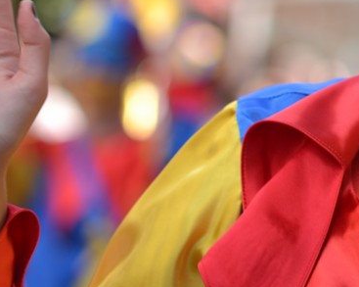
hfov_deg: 5.8
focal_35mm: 334
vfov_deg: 4.6
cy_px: -34
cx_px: 452
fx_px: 3549
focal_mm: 85
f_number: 2.8
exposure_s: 1/400
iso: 100
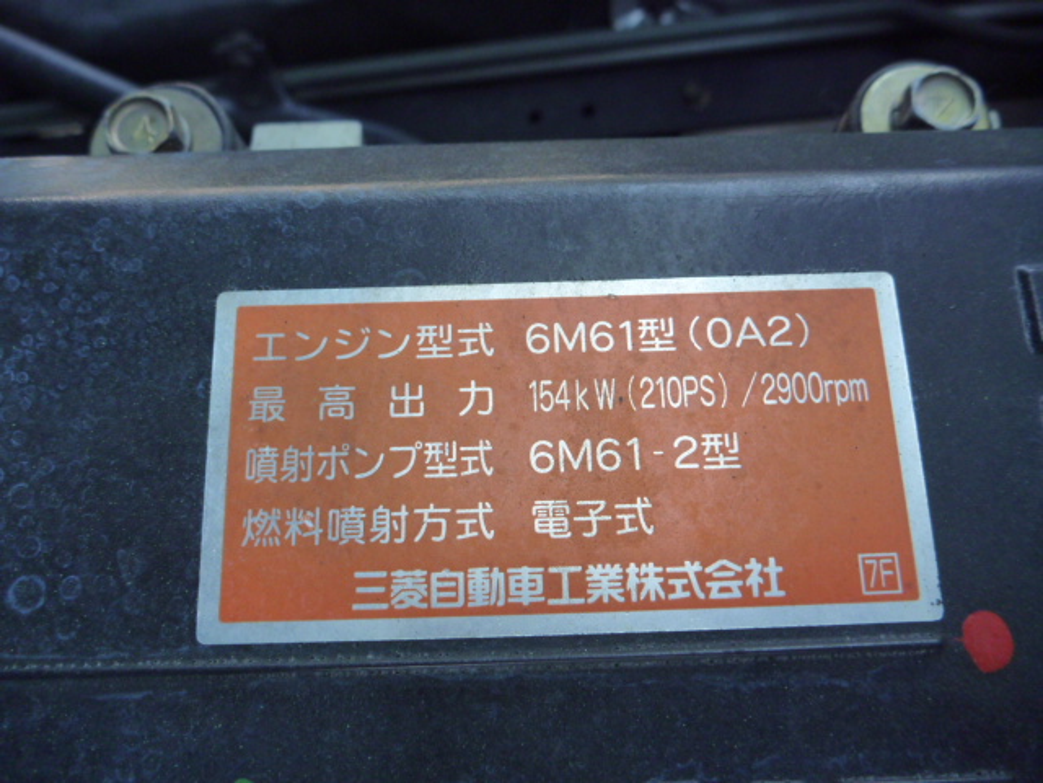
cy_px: 392
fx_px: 844
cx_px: 522
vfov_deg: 49.7
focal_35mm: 28
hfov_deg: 63.4
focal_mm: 4.9
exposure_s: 1/200
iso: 250
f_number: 3.3
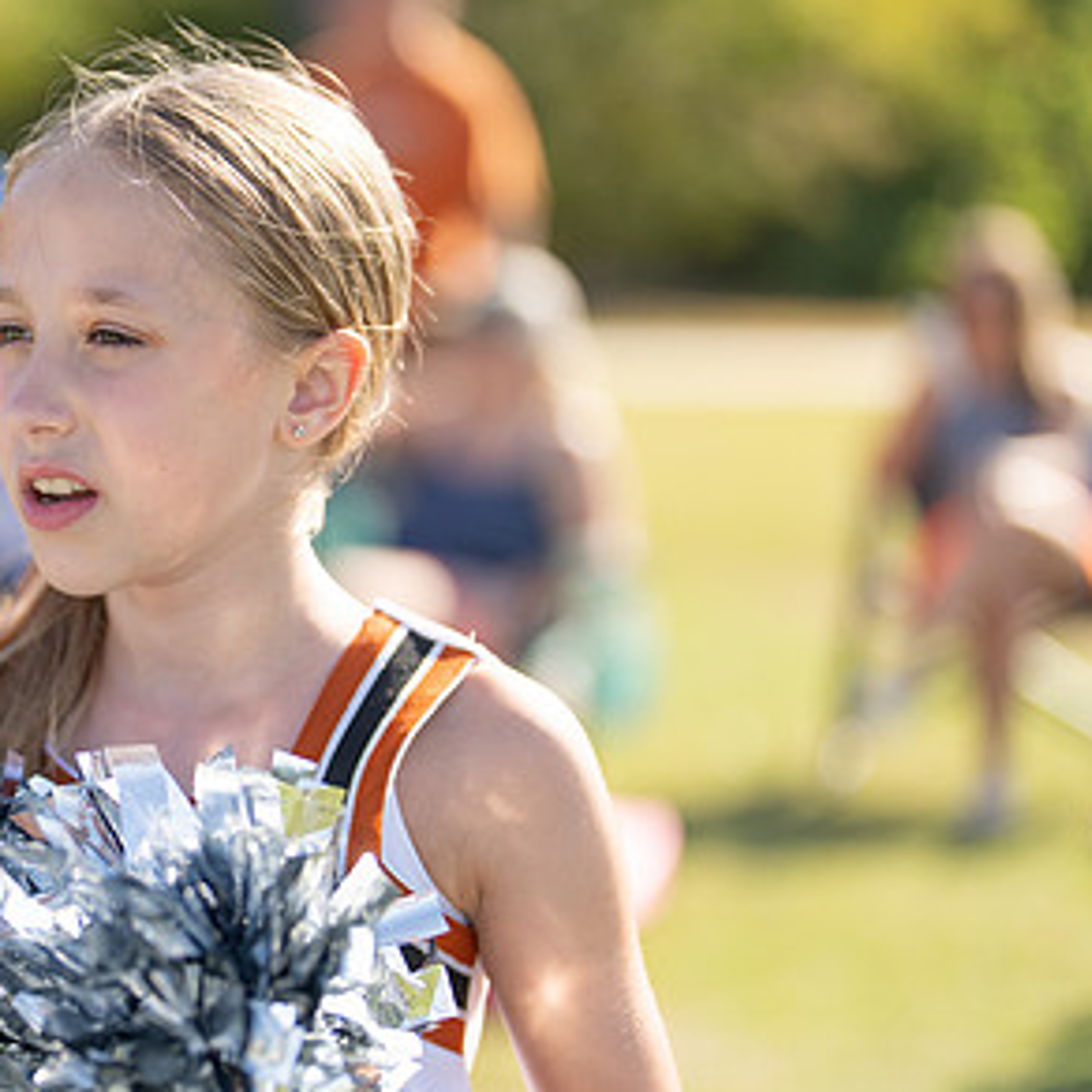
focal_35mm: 91
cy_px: 587
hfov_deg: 18.6
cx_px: 26
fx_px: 3248
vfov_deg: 19.1
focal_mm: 50
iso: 100
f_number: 1.2
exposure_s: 1/4000
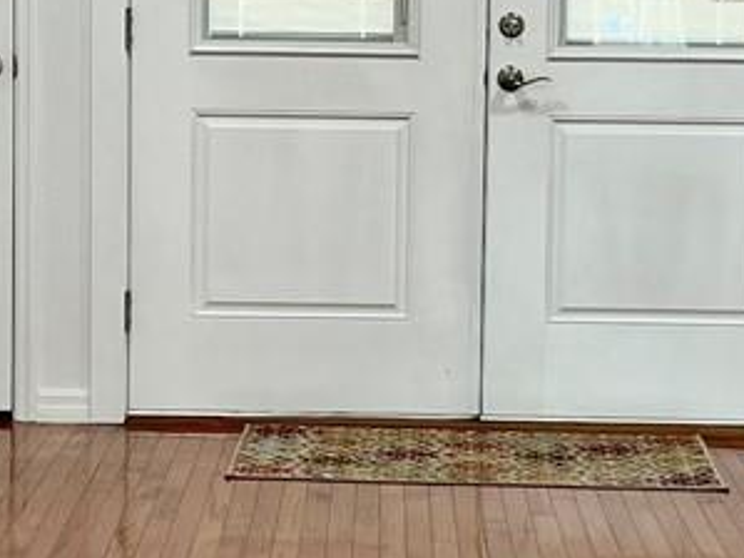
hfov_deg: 14.2
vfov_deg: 10.7
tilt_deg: -6.1
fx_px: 2986
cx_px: 378
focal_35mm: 139
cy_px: 224
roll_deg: -0.5
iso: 64
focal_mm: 5.7
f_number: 1.5
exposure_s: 1/120
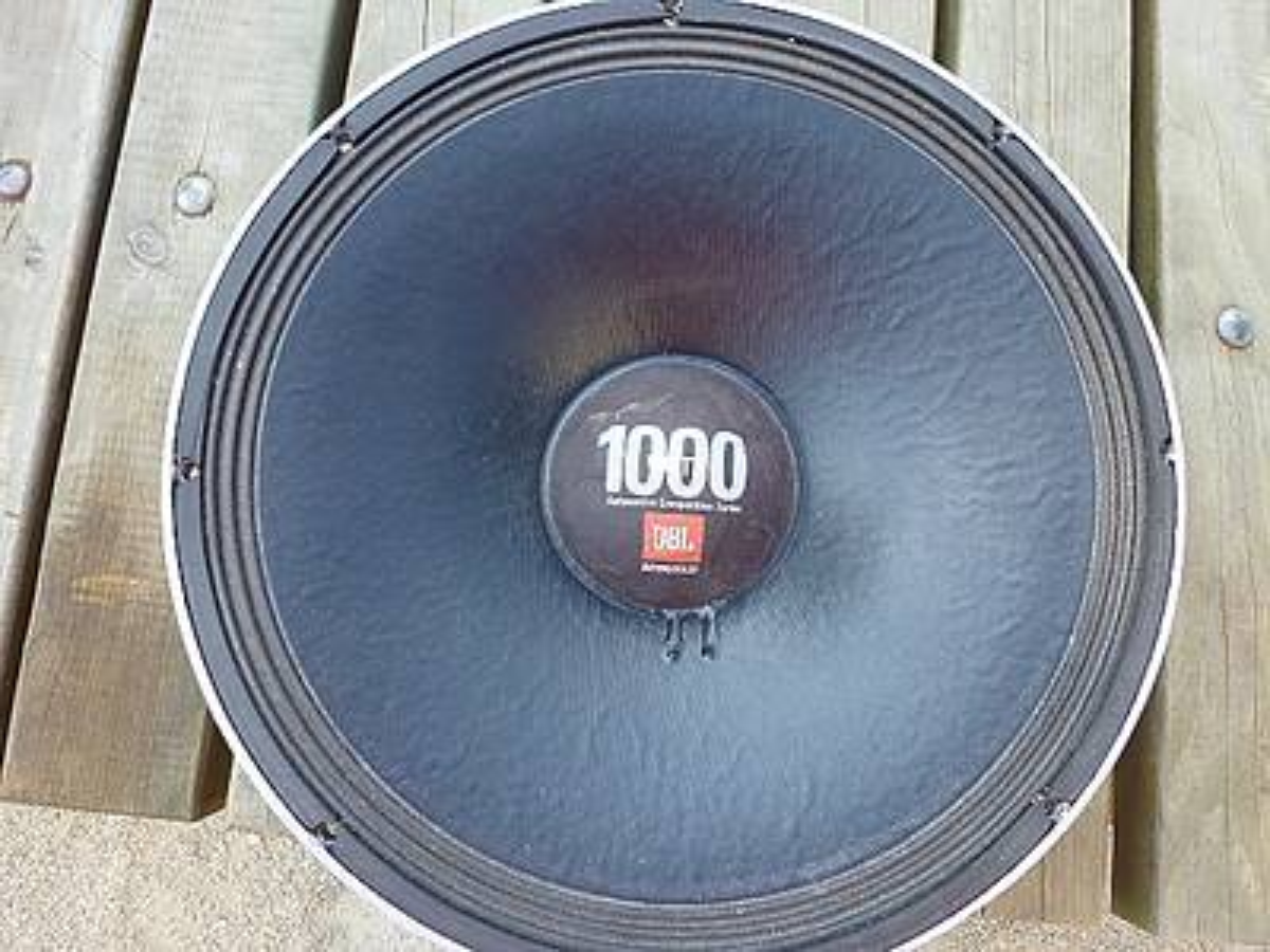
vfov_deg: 54.9
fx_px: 917
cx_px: 635
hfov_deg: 69.4
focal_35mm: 25
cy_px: 476
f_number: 3.3
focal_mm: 4.5
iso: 80
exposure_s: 1/80
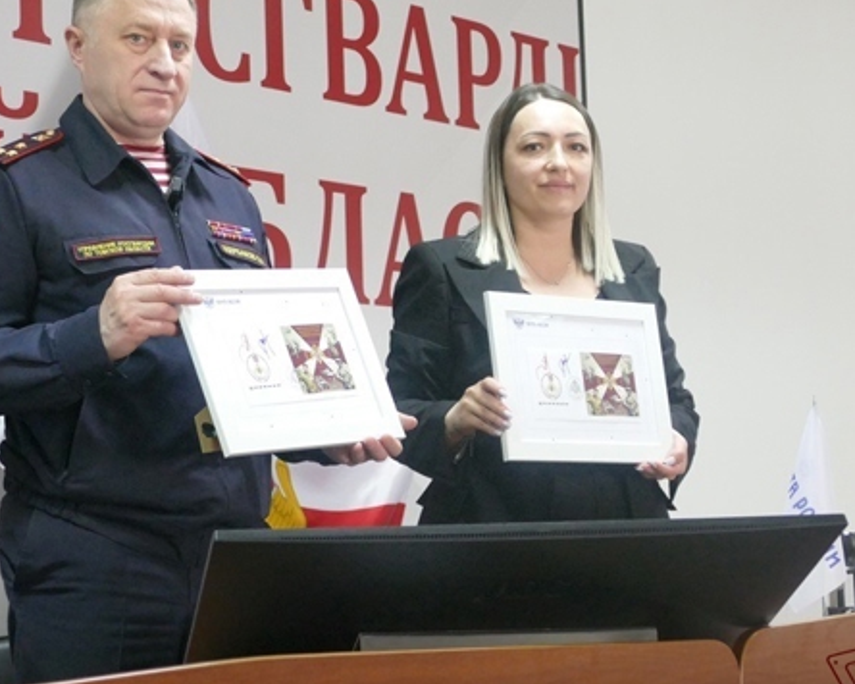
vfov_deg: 18.3
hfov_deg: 22.7
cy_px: 341
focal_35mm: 84
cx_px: 298
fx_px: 2125
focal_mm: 19.47
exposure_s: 1/60
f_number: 3.4
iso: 1600
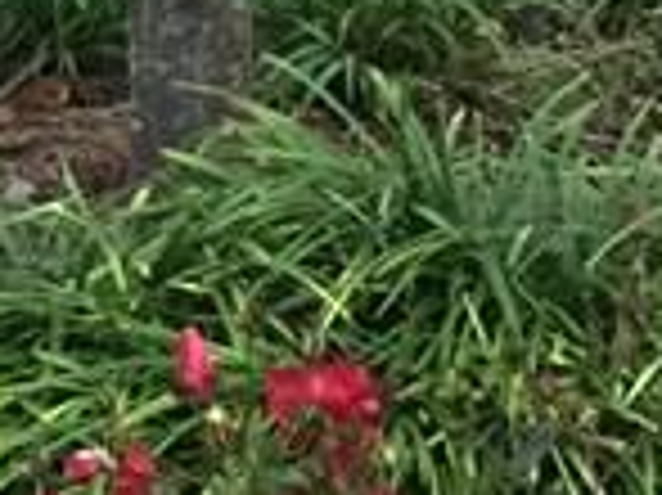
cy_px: -999
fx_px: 3860
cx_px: 59
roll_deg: -1.6
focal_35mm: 202
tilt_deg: +0.5
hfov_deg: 9.8
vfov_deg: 6.7
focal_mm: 4.15
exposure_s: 1/15
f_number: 2.2
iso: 100
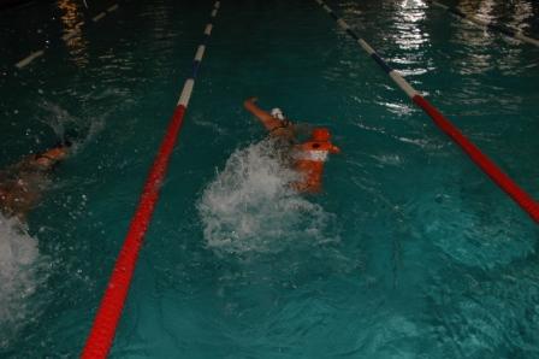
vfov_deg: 36.8
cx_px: 270
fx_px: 539
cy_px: 180
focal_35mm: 36
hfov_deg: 53.2
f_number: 4
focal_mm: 24
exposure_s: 1/60
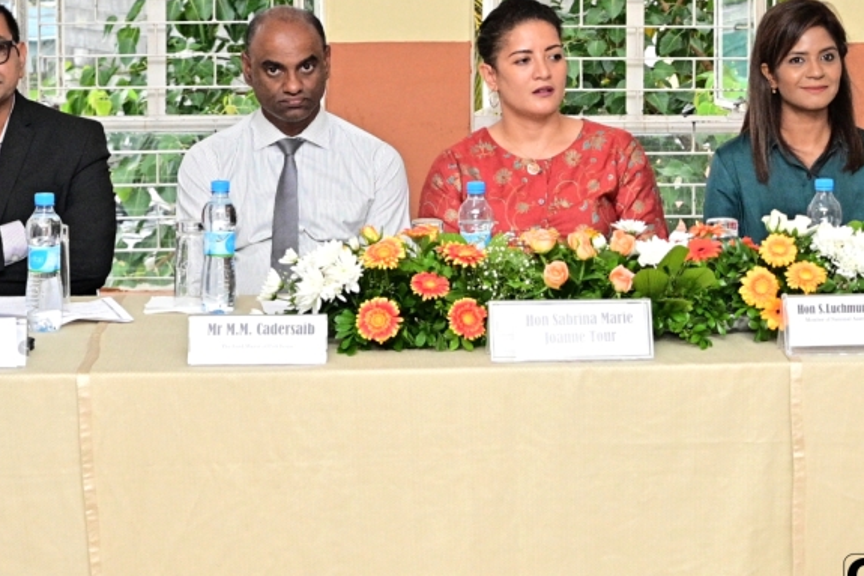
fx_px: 1368
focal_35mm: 57
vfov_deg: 23.4
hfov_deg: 34.2
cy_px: 117
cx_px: 194
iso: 2500
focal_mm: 32
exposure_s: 1/200
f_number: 5
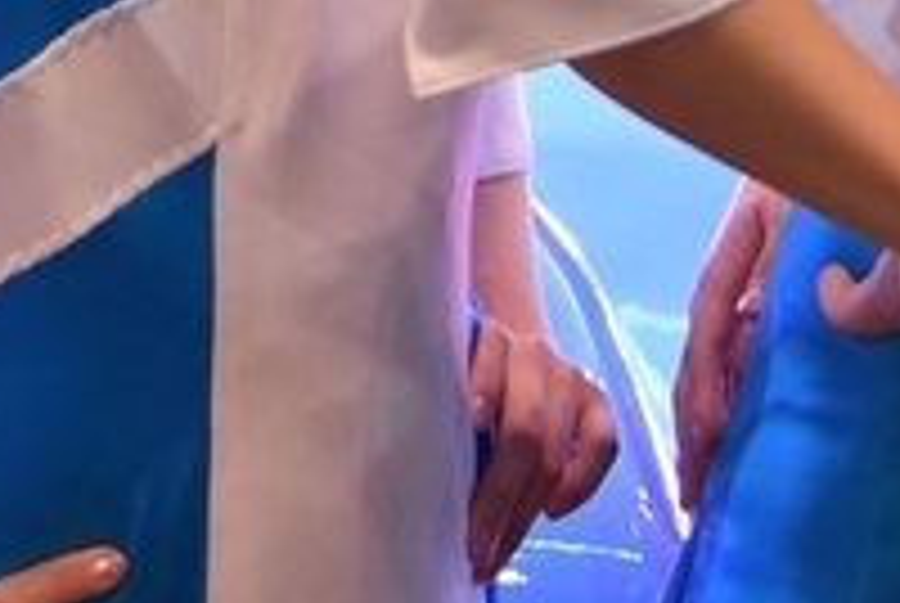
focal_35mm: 184
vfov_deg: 7.2
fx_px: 4607
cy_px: -628
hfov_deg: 11.0
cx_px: 981
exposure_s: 1/80
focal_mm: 24
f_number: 4.5
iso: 1800
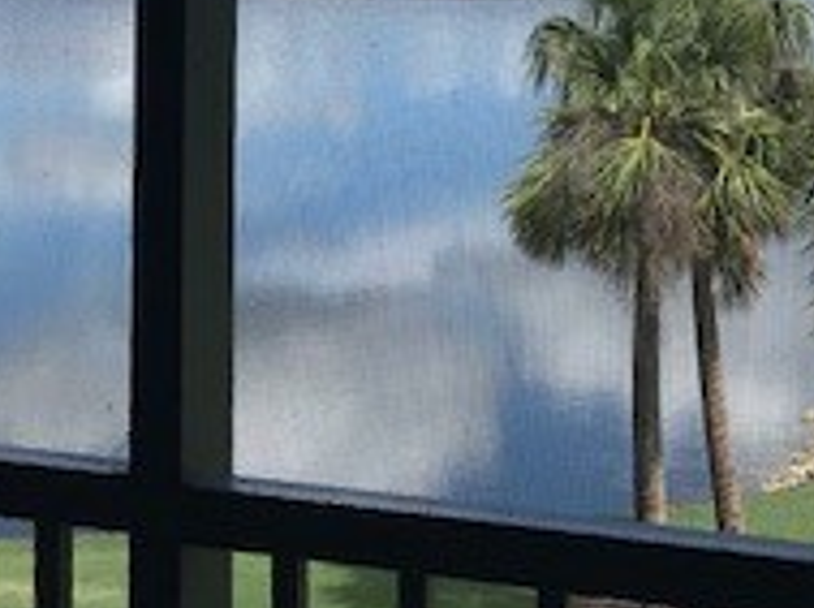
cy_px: -138
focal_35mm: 95
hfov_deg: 20.7
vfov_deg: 14.9
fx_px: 2230
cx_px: 388
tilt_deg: +1.0
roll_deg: +0.4
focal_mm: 3.99
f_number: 1.8
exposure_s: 1/1842
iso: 20
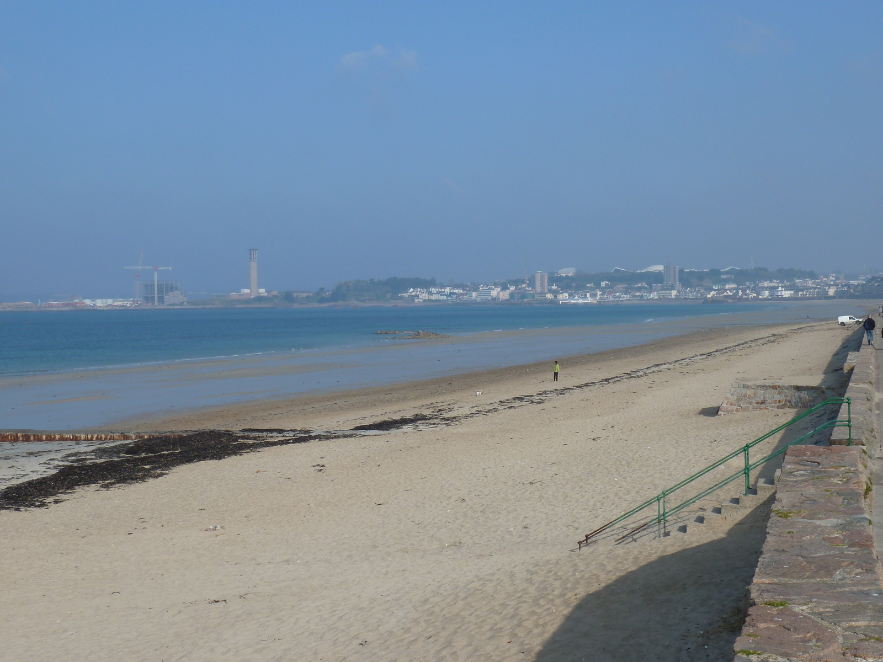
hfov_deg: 36.8
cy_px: 331
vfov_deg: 28.0
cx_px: 442
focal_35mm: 52
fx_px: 1326
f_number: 5.6
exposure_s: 1/500
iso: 80
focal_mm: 8.5
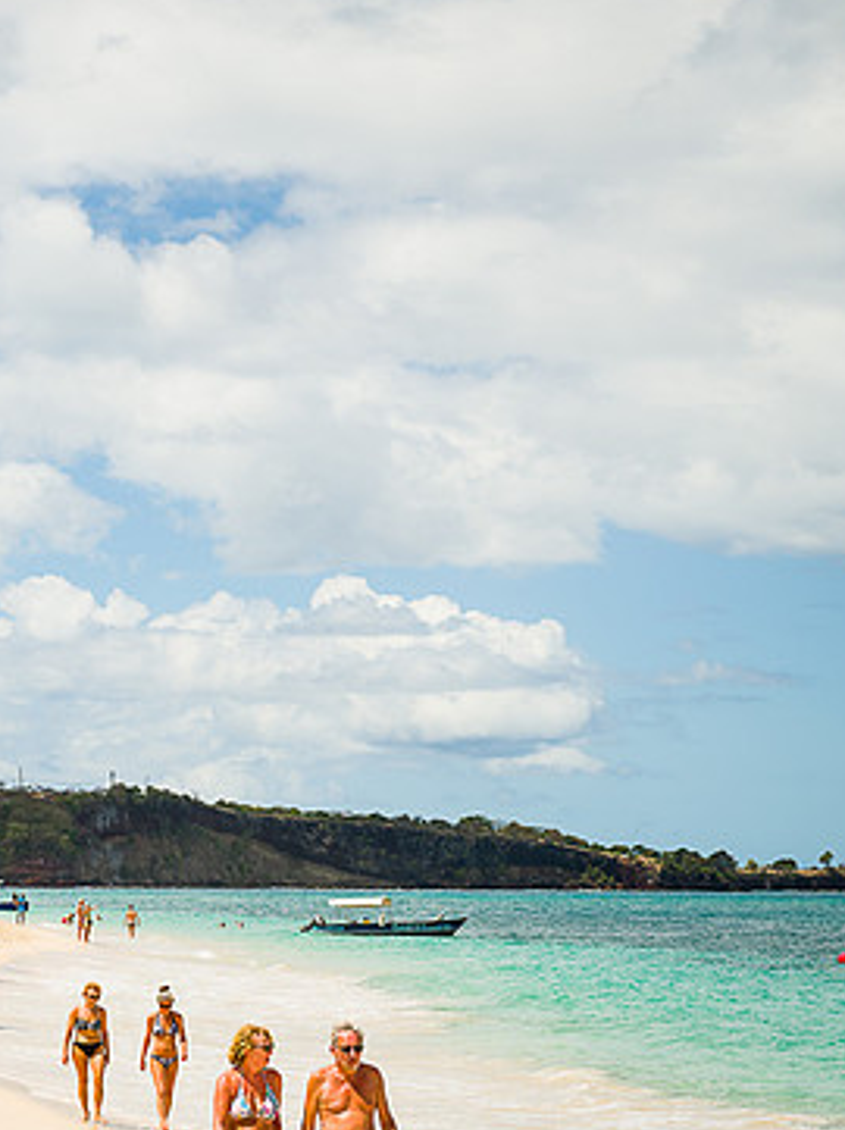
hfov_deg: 15.8
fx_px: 2967
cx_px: -78
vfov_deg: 21.5
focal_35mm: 91
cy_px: 682
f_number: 6.3
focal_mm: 50
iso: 64
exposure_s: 1/320
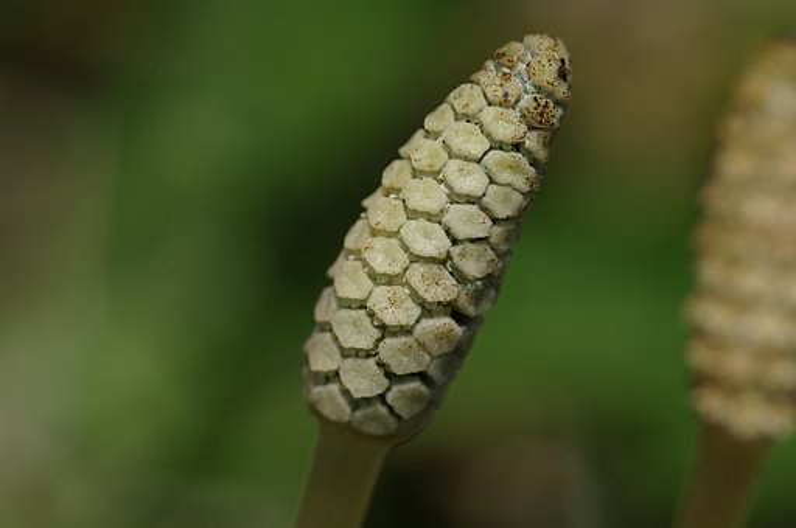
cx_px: 398
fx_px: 3312
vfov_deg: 9.1
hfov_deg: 13.7
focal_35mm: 150
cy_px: 264
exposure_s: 1/1250
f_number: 5.6
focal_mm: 100
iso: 200
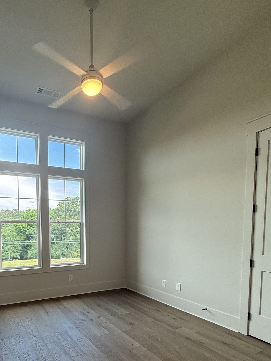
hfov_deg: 61.0
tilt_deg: -3.8
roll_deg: +0.2
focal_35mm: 21
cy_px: 244
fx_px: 219
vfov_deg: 76.2
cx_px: 78
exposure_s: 1/120
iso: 80
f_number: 2.2
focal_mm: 2.22
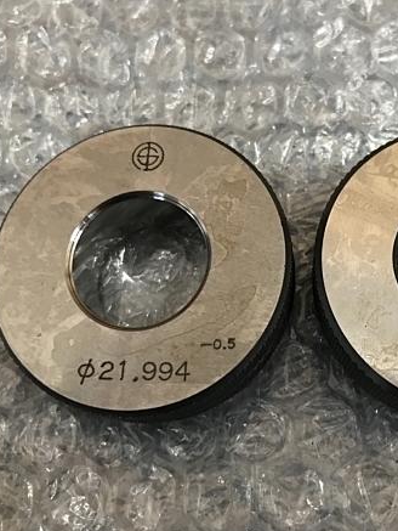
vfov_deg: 45.7
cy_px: 252
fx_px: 628
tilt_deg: -72.2
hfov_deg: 34.3
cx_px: 303
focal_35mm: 41
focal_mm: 3.99
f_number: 1.8
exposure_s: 1/17
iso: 40
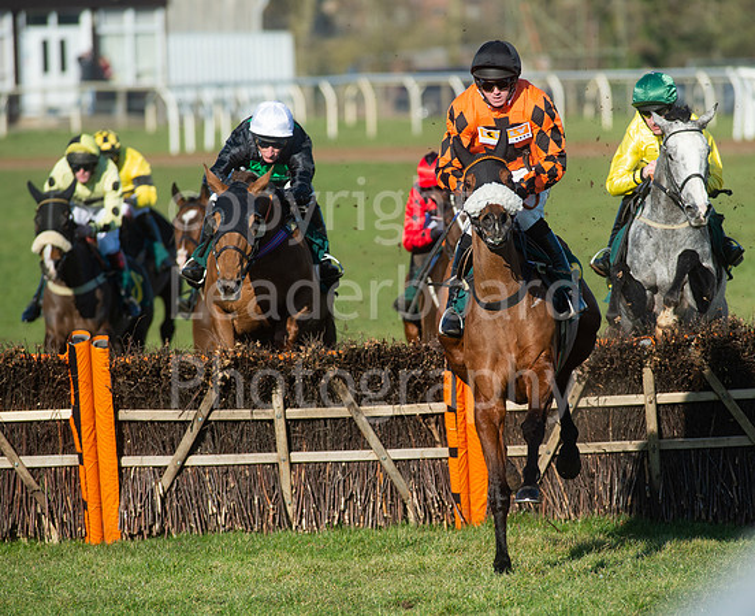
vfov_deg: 4.1
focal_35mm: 381
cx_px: 434
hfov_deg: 5.0
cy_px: 306
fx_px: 8582
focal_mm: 300
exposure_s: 1/4000
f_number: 7.1
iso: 500
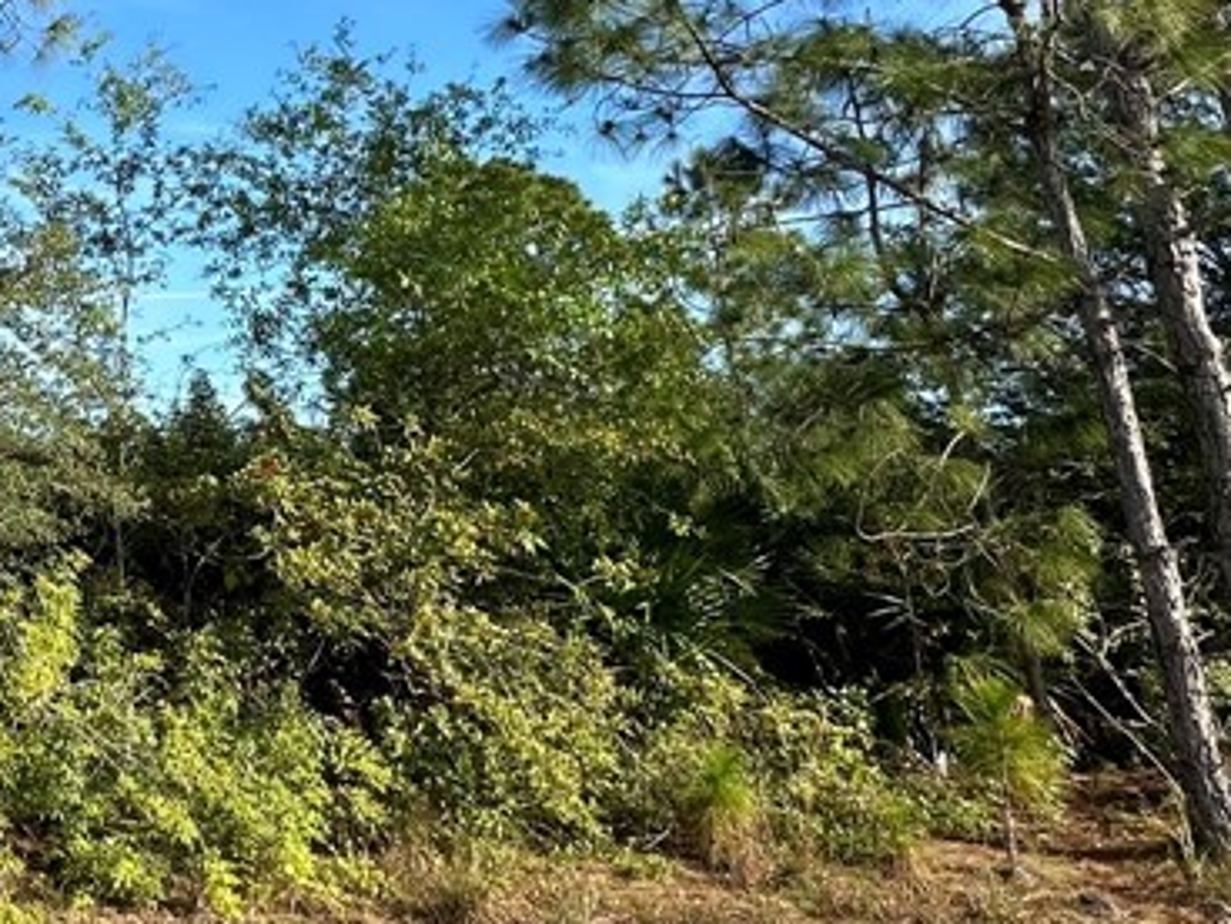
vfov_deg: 35.8
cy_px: 201
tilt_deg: +14.5
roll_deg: -0.6
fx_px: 1387
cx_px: -151
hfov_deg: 38.7
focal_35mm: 39
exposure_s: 1/1052
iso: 50
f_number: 2.2
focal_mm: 2.22
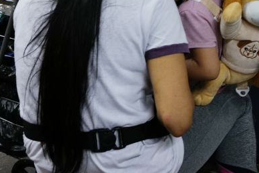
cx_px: 119
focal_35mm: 95
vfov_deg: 14.2
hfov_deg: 21.4
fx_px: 684
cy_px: 6
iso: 1600
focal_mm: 36
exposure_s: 1/80
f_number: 4
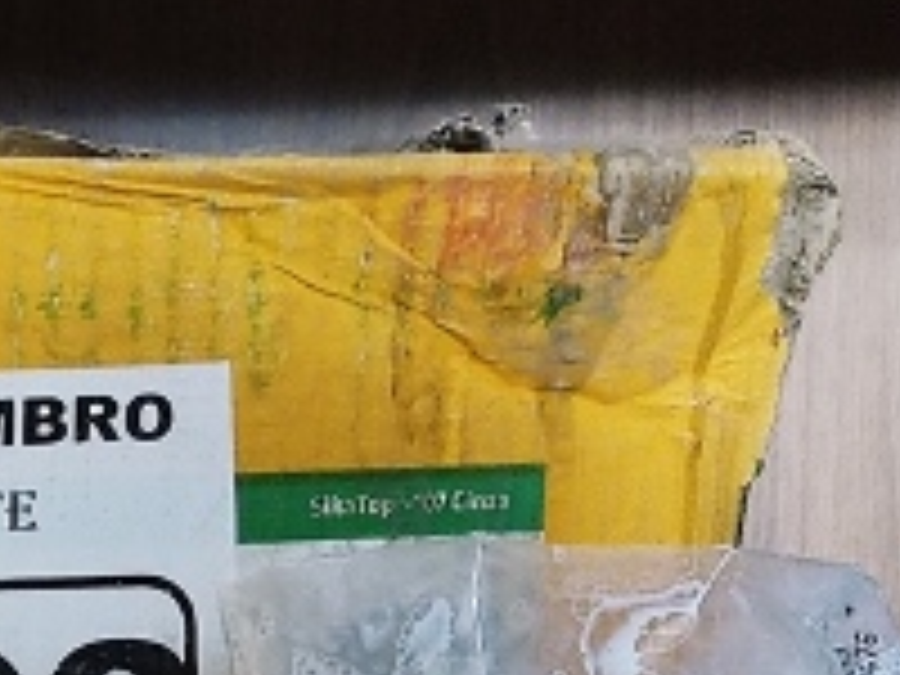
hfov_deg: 17.1
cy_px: 824
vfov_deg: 13.2
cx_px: -248
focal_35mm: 109
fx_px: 2834
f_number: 1.79
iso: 1341
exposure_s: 1/24
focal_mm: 4.71
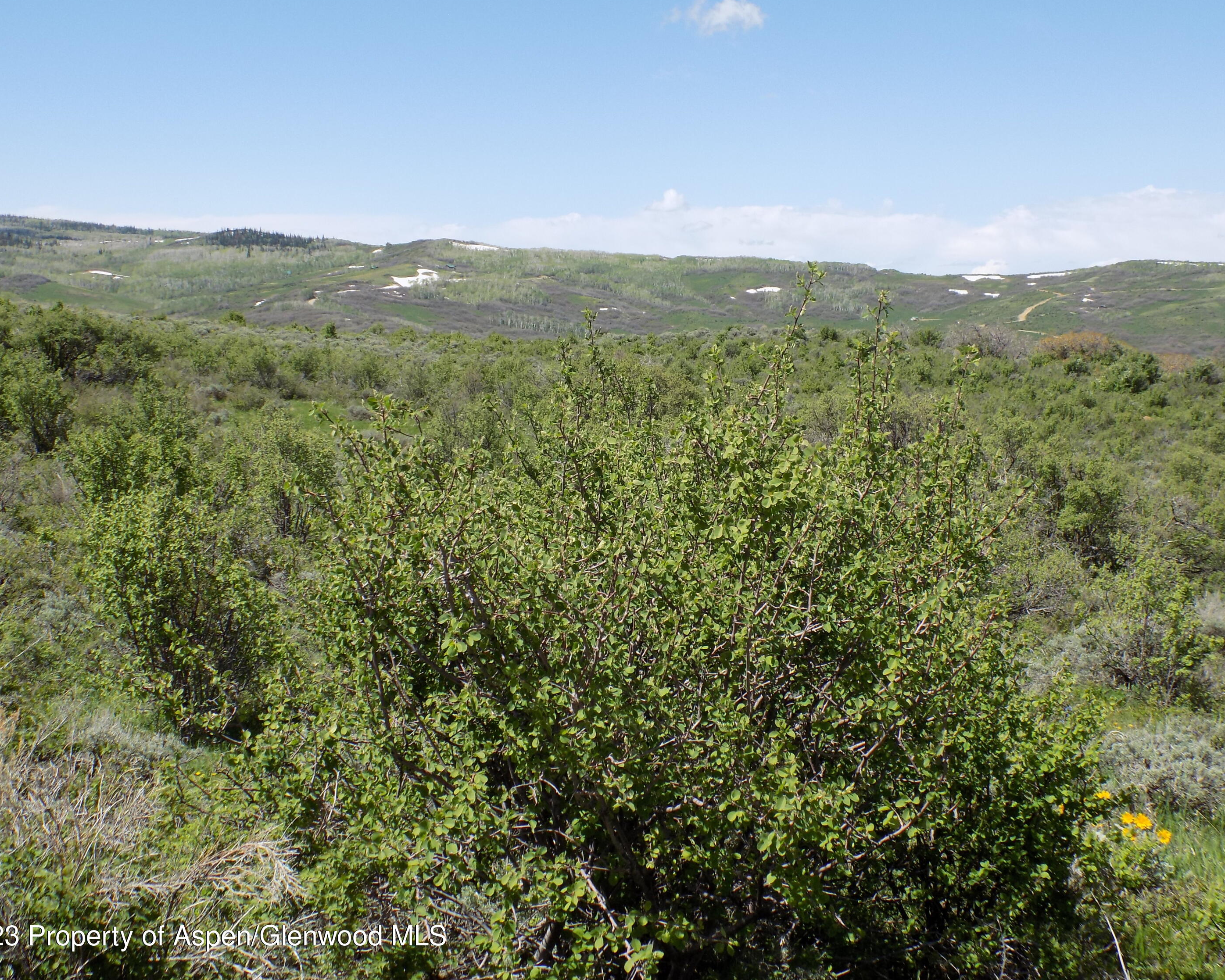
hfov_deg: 42.9
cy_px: 487
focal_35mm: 43
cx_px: 594
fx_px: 1559
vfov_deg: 34.9
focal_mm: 7.3
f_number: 3.6
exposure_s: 1/800
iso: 80
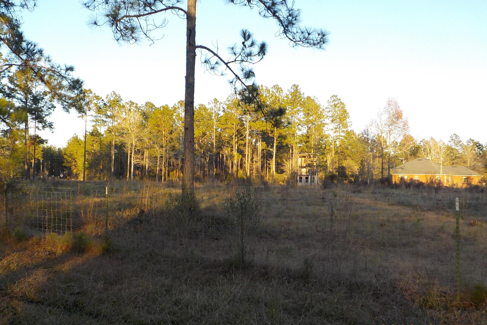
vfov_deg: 41.1
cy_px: 182
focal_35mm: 32
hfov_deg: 58.7
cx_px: 245
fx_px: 433
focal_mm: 4.1
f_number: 3.3
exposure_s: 1/250
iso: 125
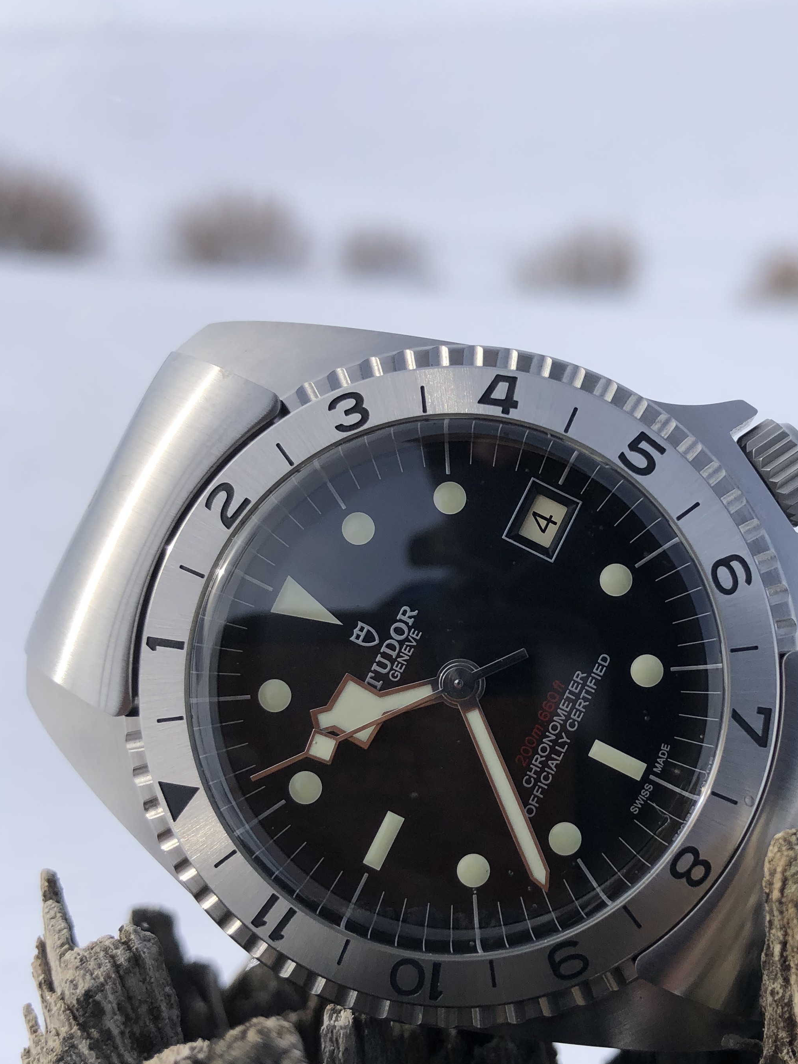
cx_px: 578
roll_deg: -5.2
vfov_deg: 44.5
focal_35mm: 42
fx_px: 1291
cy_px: 642
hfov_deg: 33.8
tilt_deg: -16.7
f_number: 1.8
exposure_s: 1/1919
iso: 20
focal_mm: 3.99
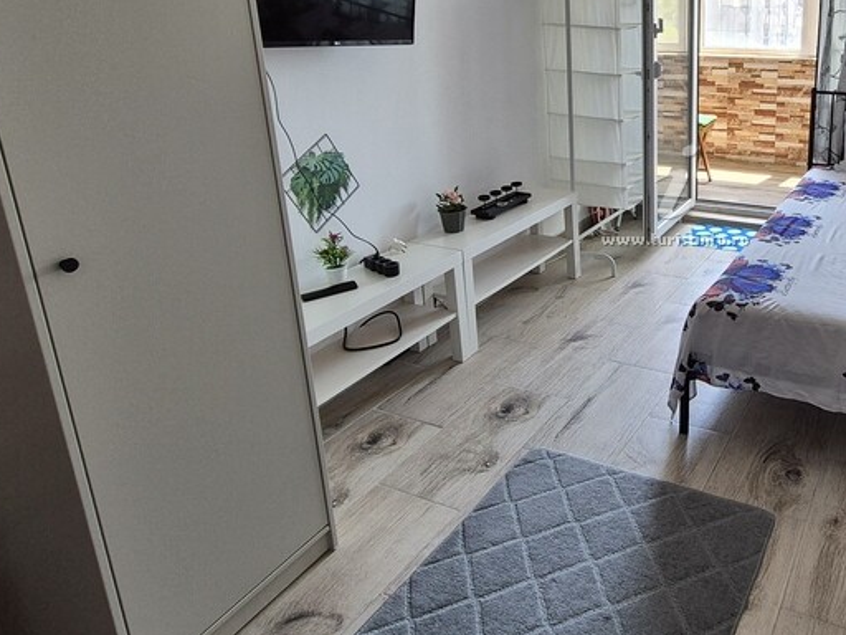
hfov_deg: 62.3
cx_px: 663
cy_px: 180
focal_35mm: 26
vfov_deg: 51.4
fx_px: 635
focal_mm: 2.2
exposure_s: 1/50
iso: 64
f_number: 2.2
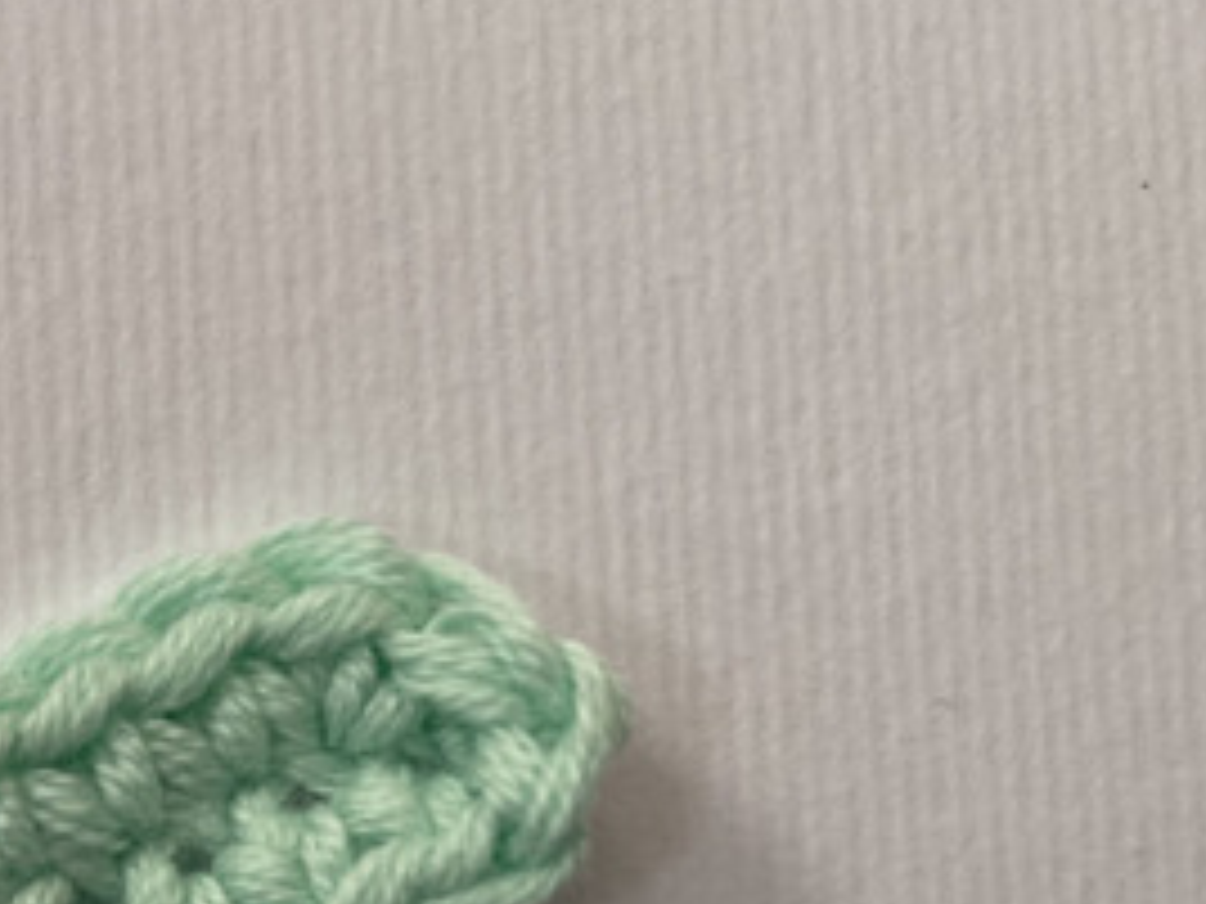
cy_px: 850
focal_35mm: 71
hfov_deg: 25.1
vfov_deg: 20.2
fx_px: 2474
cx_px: -178
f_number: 1.6
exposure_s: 1/121
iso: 100
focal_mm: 4.2
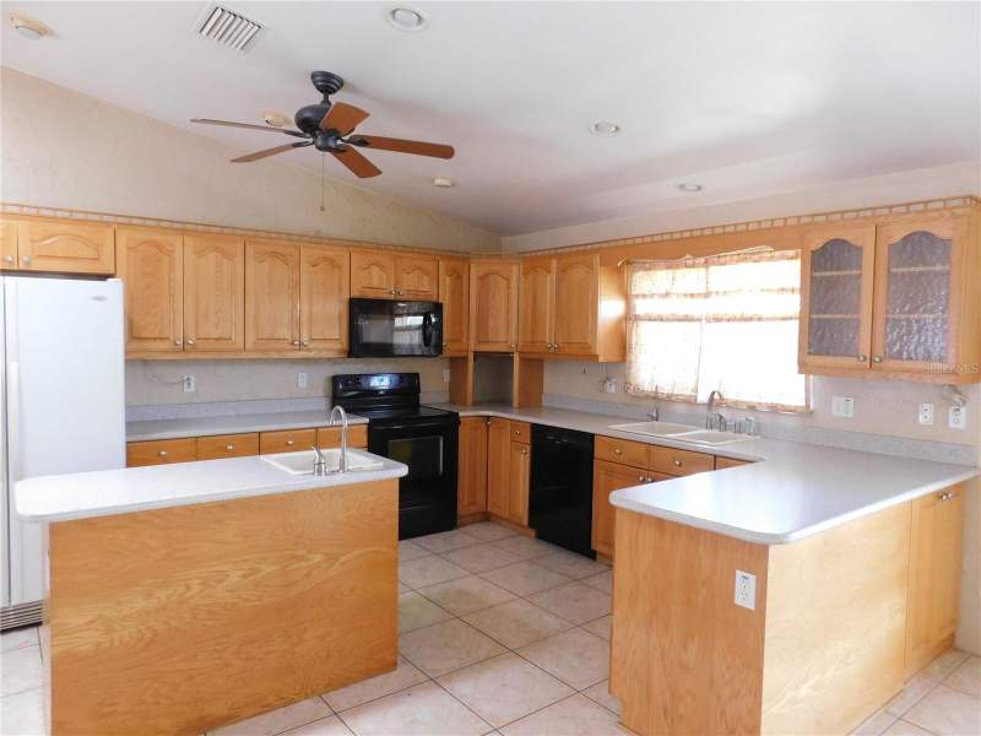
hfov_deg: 73.9
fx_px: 652
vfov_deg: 58.9
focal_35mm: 23
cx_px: 490
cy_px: 368
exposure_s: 1/30
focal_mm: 4
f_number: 3
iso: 400
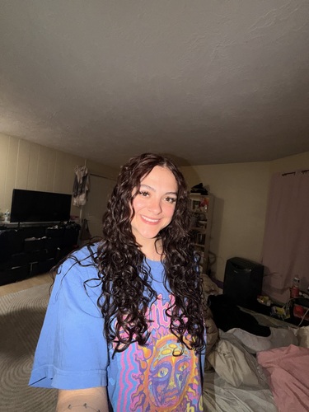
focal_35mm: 14
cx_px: 154
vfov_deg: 102.1
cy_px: 206
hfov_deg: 85.7
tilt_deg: -0.8
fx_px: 167
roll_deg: -6.3
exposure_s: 1/40
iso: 64
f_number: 2.2
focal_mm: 2.22
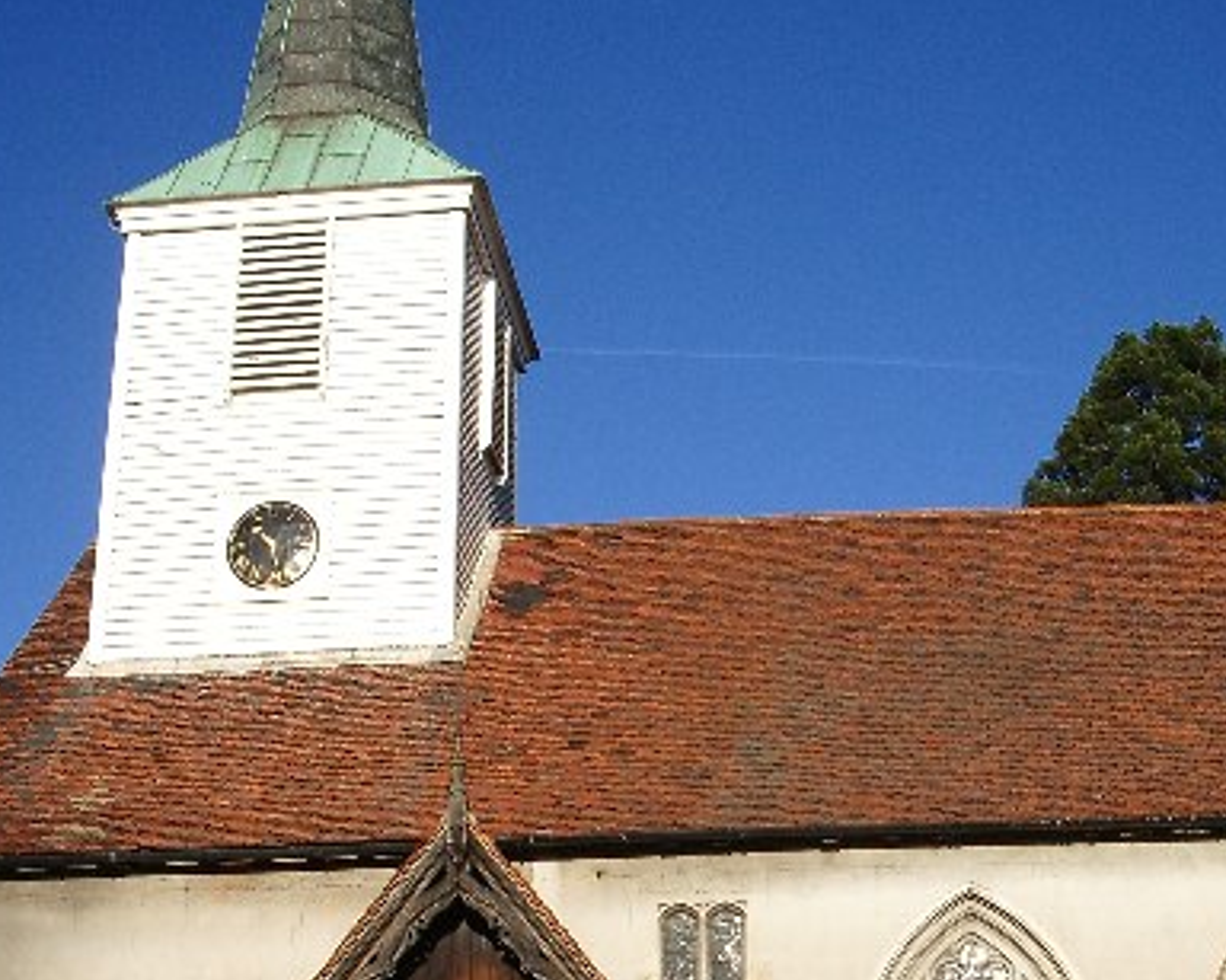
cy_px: 753
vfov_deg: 26.3
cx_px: 773
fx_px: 2068
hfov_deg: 32.9
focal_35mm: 57
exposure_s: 1/640
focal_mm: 5.8
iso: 80
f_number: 4.3
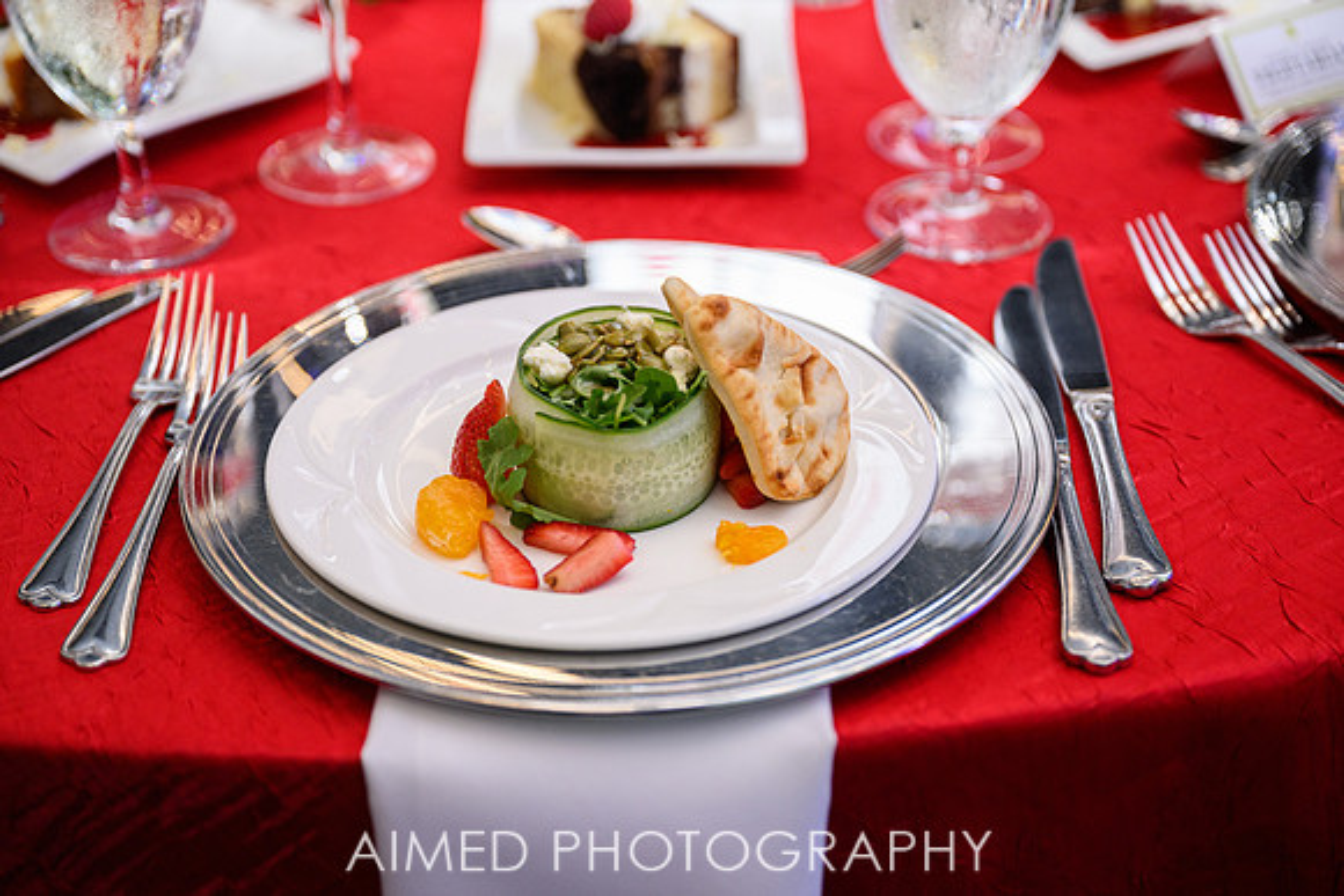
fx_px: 2240
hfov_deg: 33.4
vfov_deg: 22.6
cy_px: 448
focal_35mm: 60
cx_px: 672
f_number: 2.8
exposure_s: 1/200
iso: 1600
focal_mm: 60
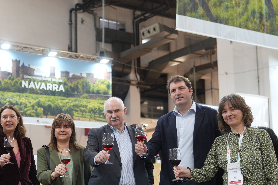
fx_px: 510
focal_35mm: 66
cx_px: 105
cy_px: 117
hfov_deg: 30.4
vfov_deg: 20.6
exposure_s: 1/160
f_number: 2.8
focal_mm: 44
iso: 800
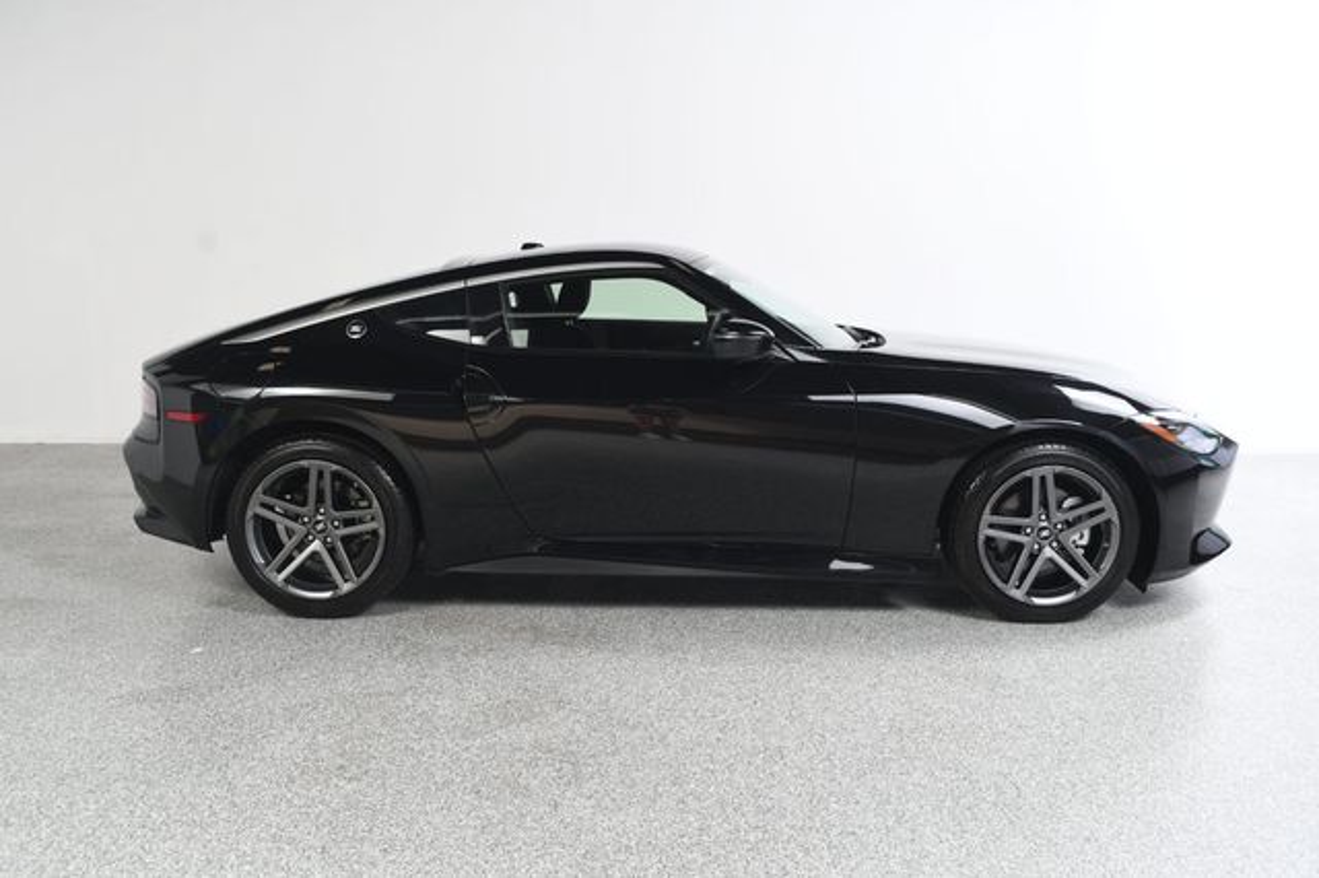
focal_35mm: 33
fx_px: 1208
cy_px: 439
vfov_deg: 39.9
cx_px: 660
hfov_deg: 57.2
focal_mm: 22
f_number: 7.1
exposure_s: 1/160
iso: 100
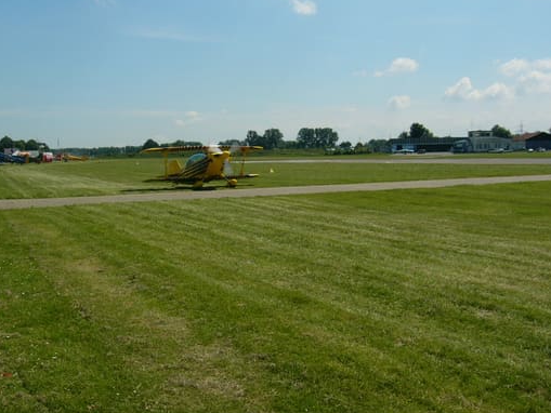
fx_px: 701
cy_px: 181
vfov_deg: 32.8
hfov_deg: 42.9
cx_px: 254
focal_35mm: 44
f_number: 8
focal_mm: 5.8
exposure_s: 1/200
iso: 50
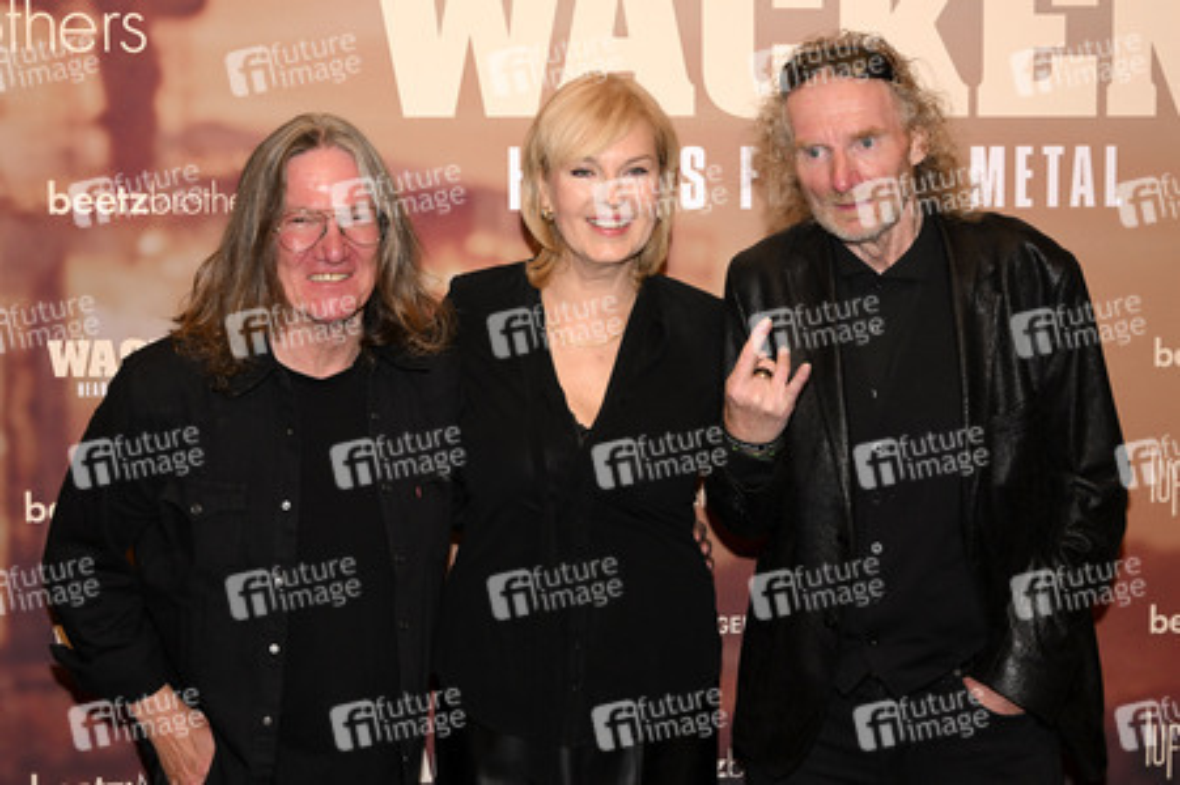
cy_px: 392
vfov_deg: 22.2
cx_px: 590
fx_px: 1998
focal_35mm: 61
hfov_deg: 32.9
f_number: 5.6
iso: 2000
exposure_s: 1/160
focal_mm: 61
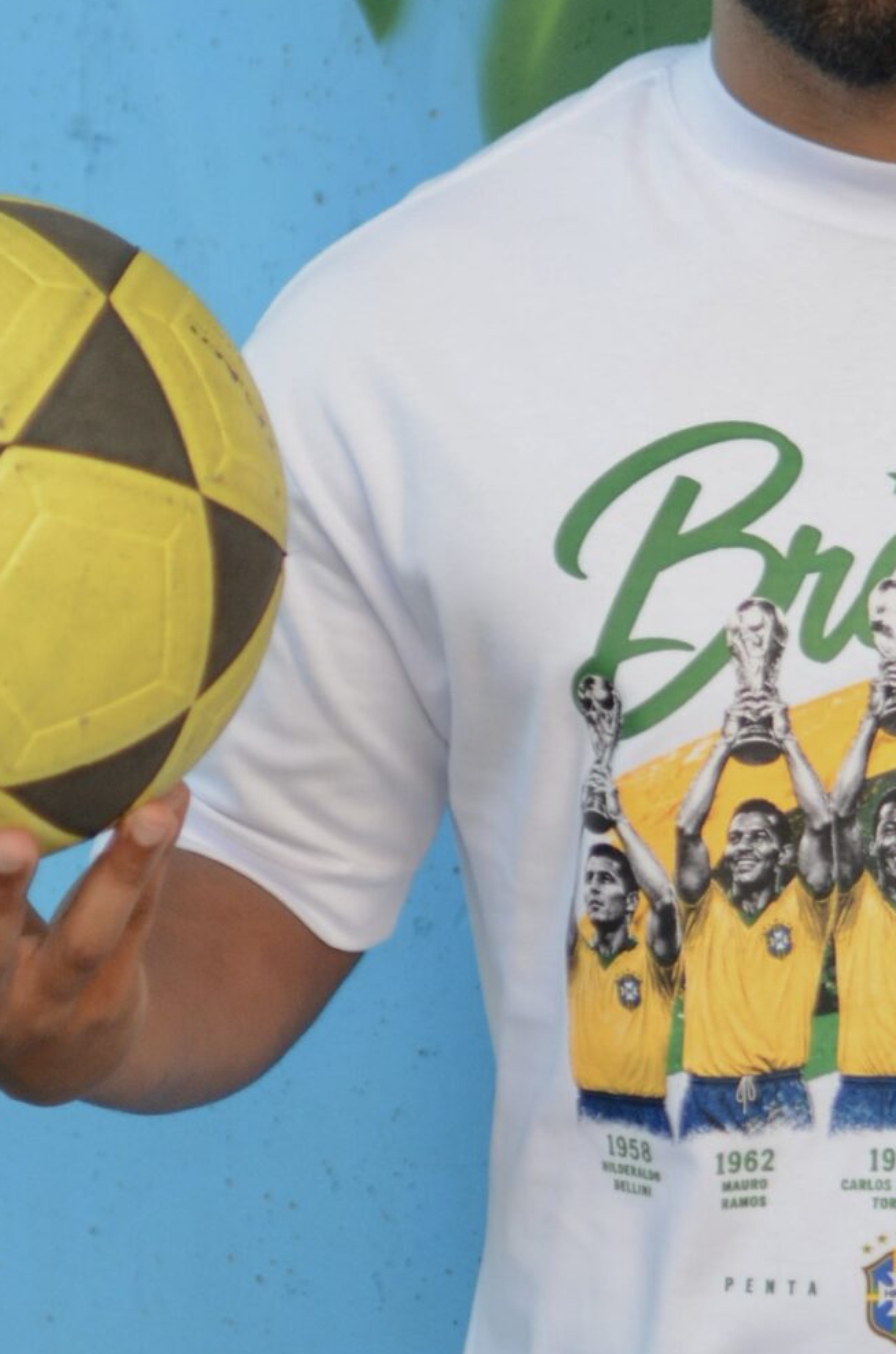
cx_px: 753
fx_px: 5111
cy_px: 661
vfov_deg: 15.1
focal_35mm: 136
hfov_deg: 10.0
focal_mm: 35
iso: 640
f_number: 1.8
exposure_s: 1/160
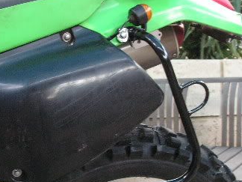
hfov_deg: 25.7
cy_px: 112
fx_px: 524
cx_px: 65
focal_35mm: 75
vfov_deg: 19.6
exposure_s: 1/45
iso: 160
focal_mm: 6.3
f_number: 3.3
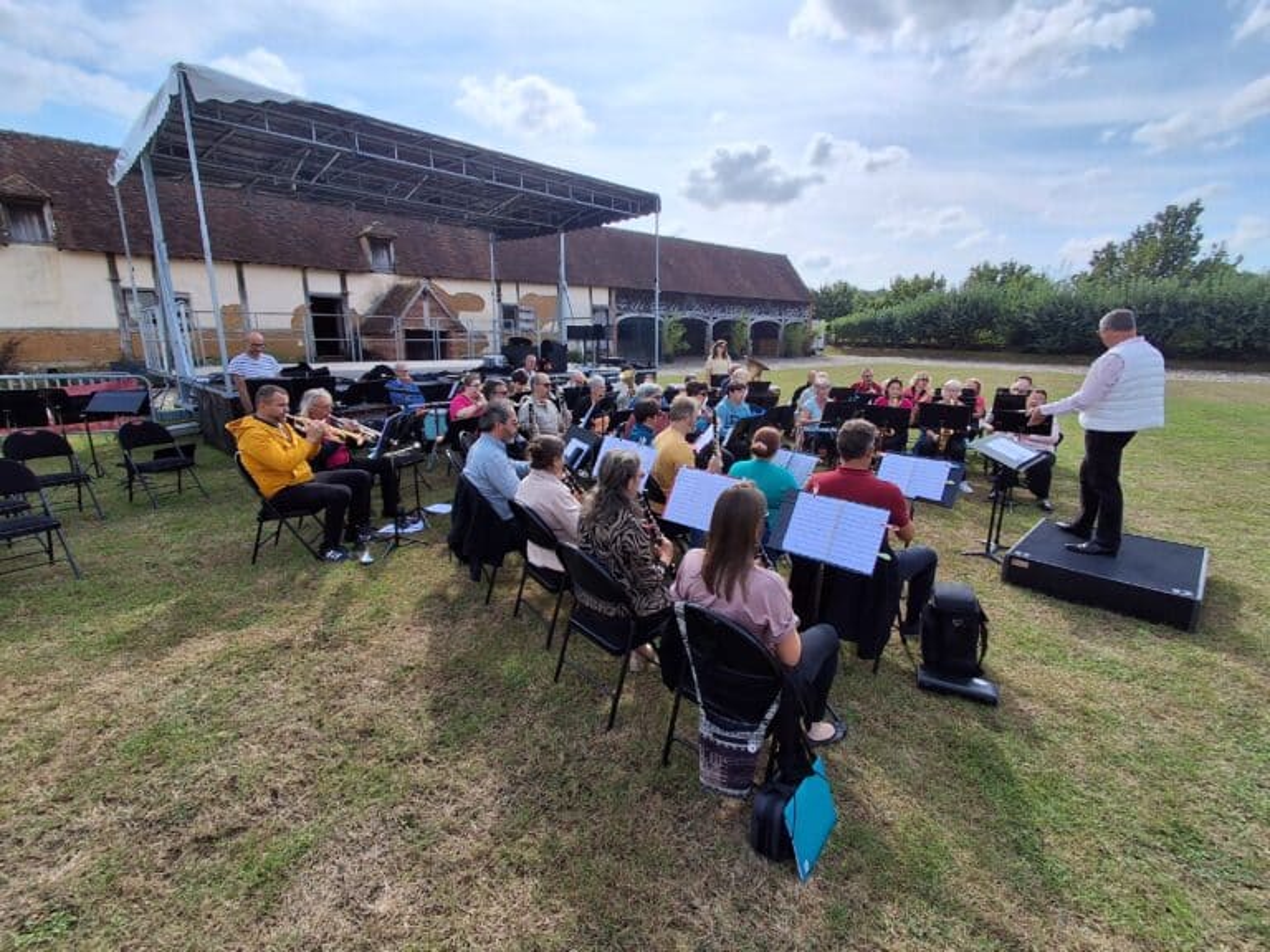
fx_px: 587
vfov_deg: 78.1
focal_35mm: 16
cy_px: 476
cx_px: 635
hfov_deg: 94.5
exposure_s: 1/884
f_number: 2.2
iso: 40
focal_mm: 1.64
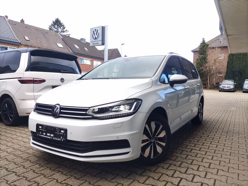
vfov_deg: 54.9
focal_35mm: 25
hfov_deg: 69.4
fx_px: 179
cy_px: 93
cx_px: 124
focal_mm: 4.71
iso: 51
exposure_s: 1/100
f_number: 1.79
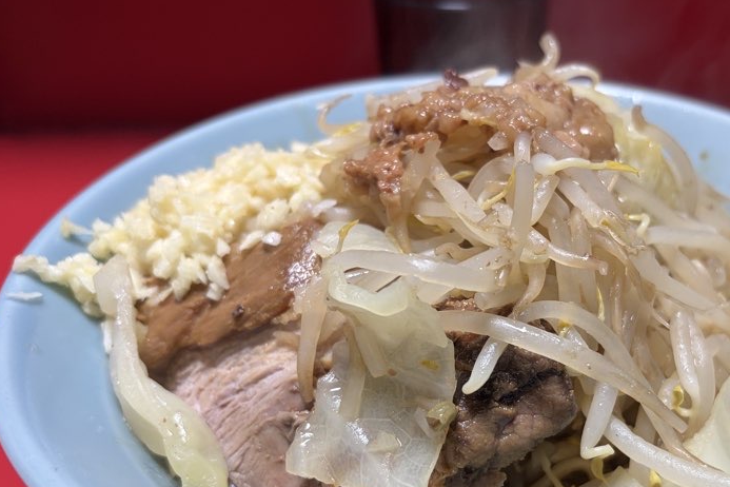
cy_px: 317
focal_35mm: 39
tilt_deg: -35.4
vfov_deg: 34.0
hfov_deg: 48.8
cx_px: 482
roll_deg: -0.8
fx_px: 791
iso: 80
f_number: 1.6
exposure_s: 1/50
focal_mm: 5.96
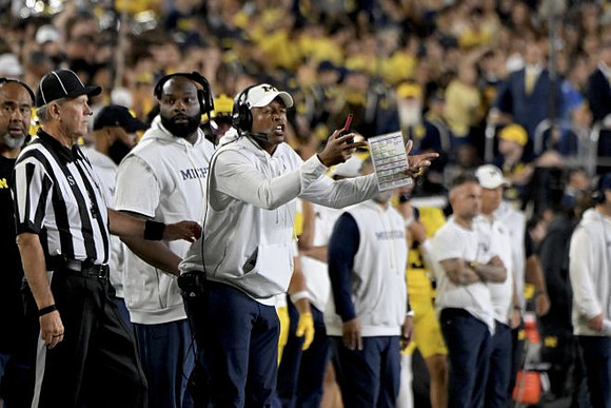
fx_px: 10185
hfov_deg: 3.4
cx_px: 306
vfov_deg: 2.3
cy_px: 204
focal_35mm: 600
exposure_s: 1/1000
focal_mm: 400
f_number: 5.6
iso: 6400
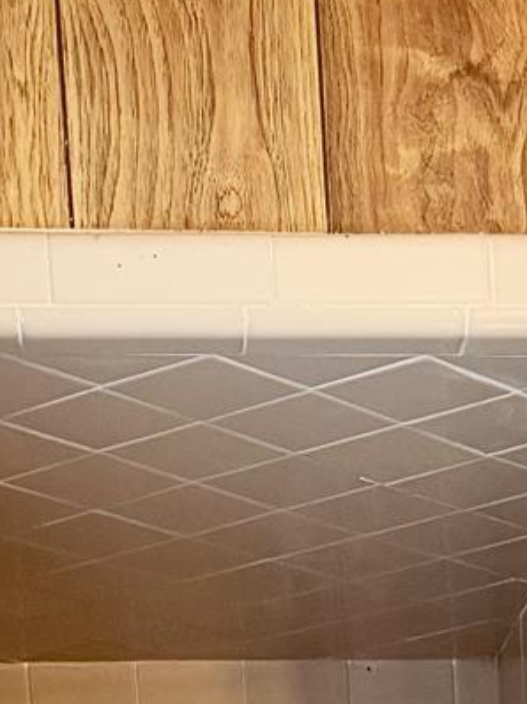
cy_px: 1788
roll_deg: +2.0
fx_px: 2825
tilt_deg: -9.1
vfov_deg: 11.3
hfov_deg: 10.5
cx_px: 578
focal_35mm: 139
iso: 250
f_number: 1.78
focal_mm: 6.76
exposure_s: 1/60
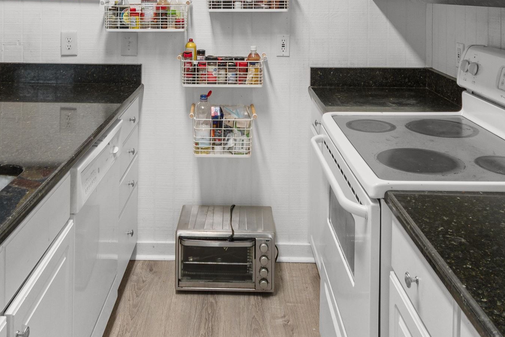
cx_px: 228
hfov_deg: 55.7
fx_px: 477
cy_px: -16
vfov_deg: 34.6
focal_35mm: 34
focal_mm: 10
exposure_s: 1
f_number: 4.5
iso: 100
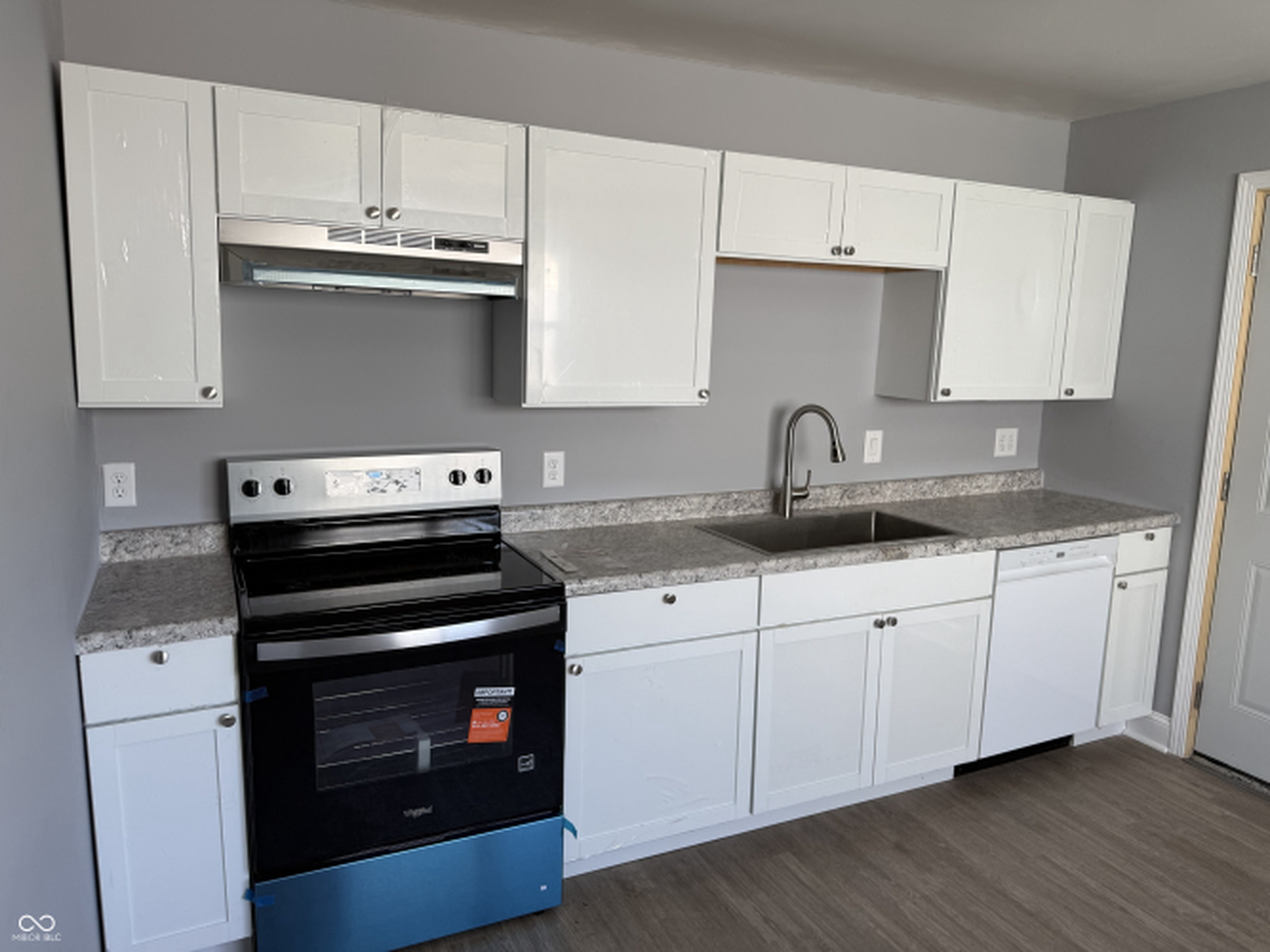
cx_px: 635
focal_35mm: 24
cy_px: 476
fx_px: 880
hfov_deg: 71.6
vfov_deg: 56.8
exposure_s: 1/121
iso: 80
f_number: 1.78
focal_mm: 6.76
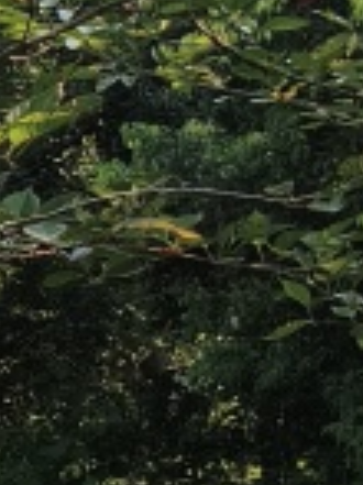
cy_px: 233
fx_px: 2646
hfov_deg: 7.0
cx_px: -749
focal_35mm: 189
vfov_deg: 10.5
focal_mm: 4.94
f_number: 1.5
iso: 80
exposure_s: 1/2771
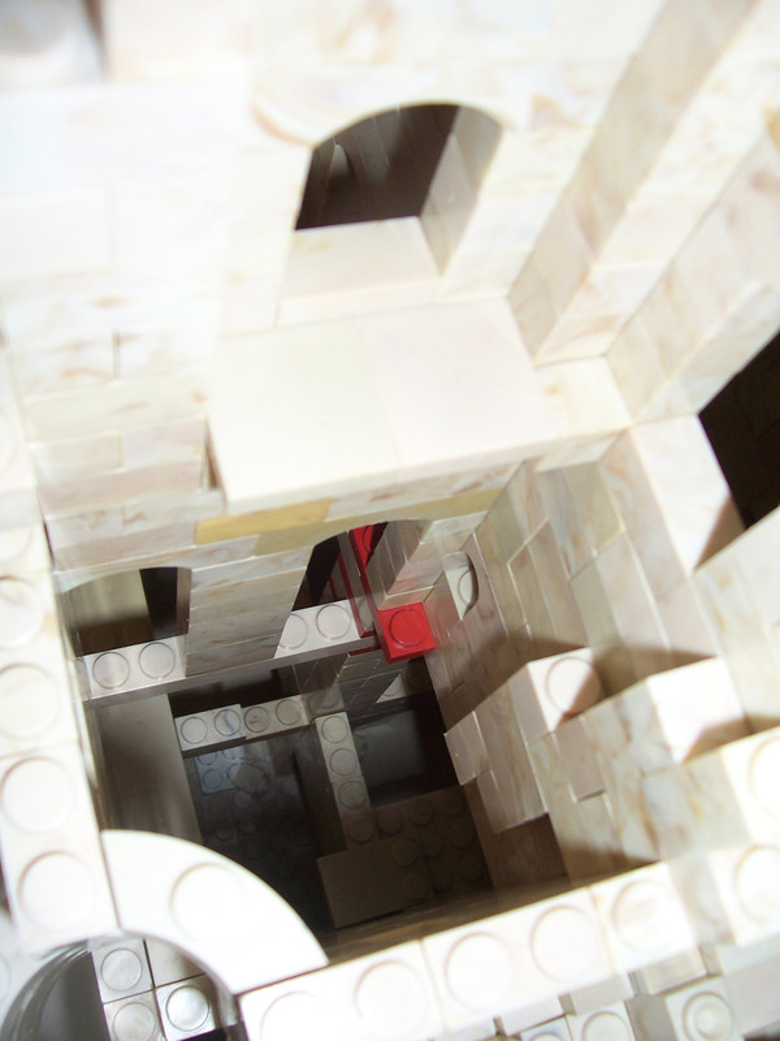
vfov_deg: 54.0
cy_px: 520
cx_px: 390
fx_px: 1021
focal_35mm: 34
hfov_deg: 41.8
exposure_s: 1/60
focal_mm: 5.6
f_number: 2.7
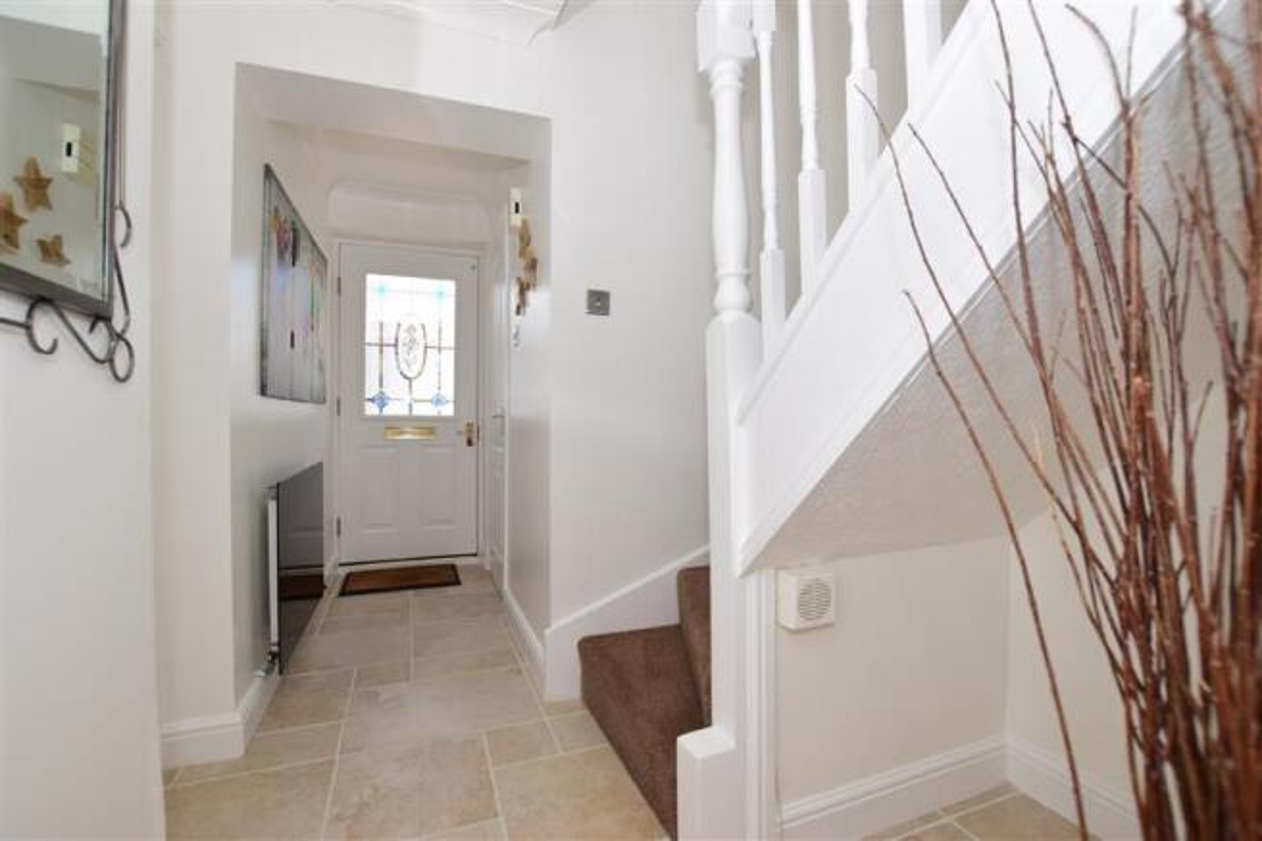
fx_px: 526
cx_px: 631
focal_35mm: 15
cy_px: 420
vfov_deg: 77.3
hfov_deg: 100.4
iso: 400
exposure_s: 1/200
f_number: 7.1
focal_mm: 10
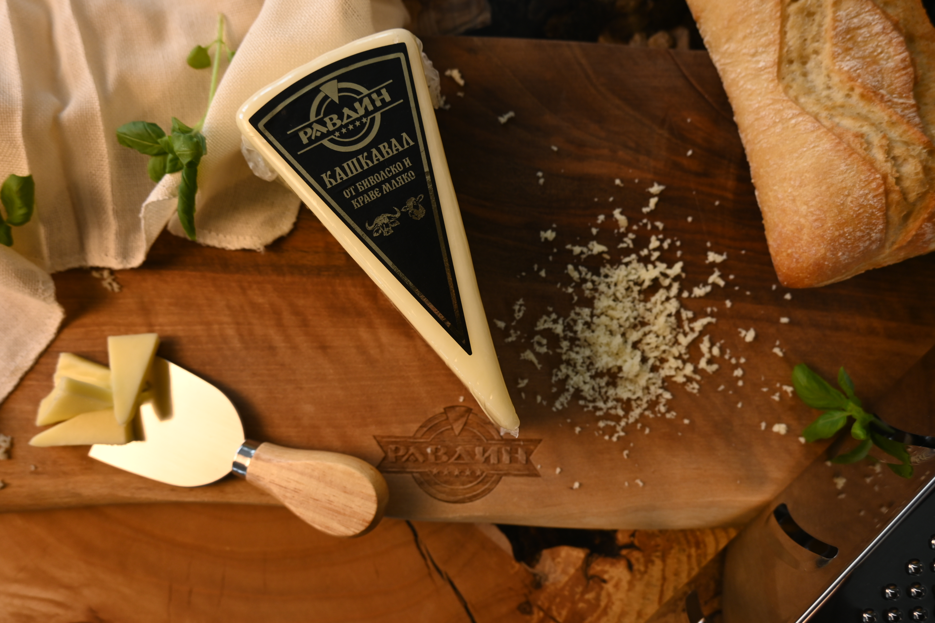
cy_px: 312
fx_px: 623
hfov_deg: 73.7
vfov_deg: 53.1
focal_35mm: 24
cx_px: 468
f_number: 4.5
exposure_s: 1/25
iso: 180
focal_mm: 16
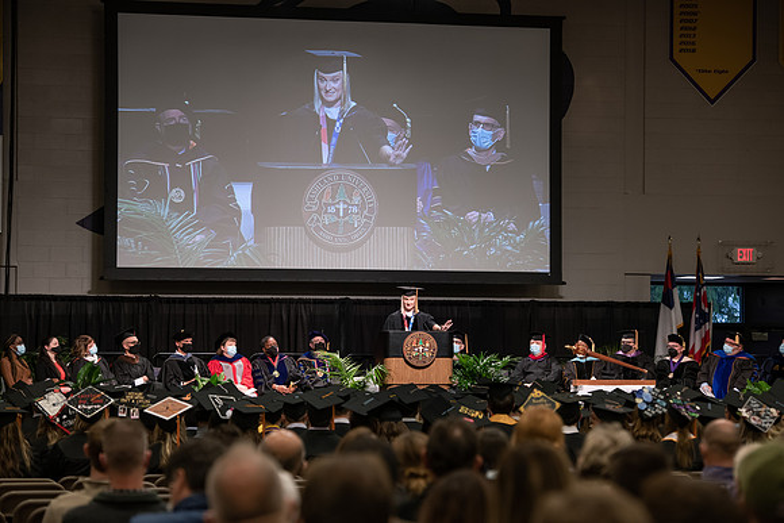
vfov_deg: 11.4
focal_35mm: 120
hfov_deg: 17.1
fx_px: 2614
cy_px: 262
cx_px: 392
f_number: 4.5
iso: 1000
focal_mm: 120
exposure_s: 1/200
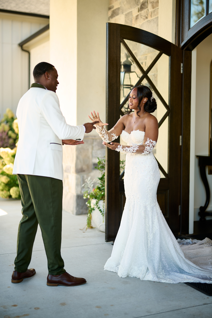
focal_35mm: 50
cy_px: 159
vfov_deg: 39.6
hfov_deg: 27.0
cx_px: 106
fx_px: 442
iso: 50
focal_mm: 50
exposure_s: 1/320
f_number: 1.2
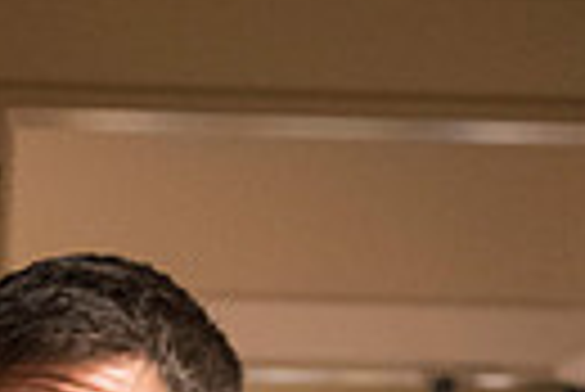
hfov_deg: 9.6
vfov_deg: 6.2
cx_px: 248
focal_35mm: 214
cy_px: 836
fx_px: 3481
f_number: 2.8
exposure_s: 1/160
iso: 4000
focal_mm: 48
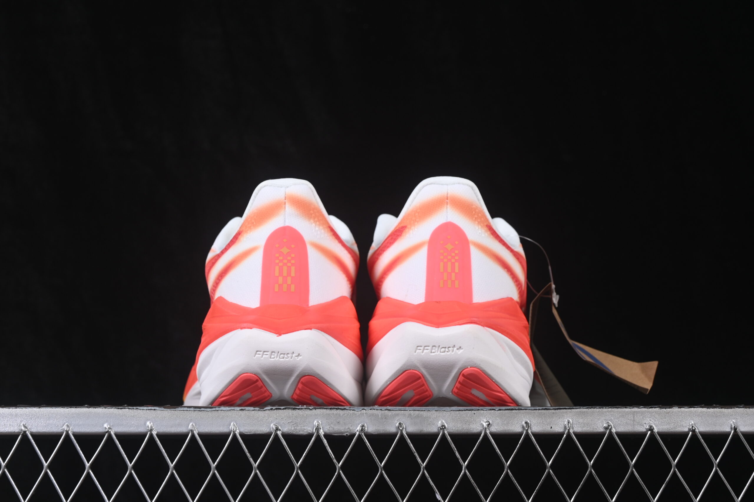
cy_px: 251
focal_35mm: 75
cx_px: 377
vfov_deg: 18.2
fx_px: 1571
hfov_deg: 27.0
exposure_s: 1/80
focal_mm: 50
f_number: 8
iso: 160
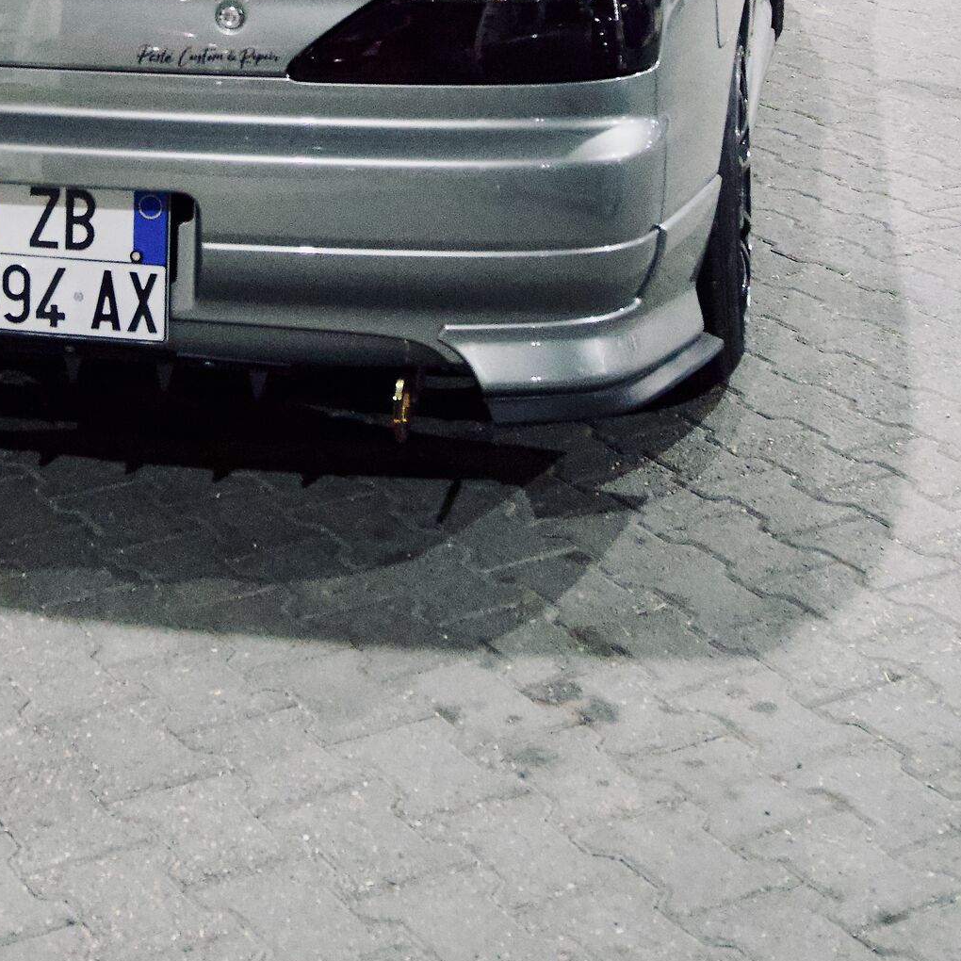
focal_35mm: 69
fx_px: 2167
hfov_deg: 24.7
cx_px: 214
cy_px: 3
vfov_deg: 23.9
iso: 6400
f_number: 4.5
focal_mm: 23
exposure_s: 1/100
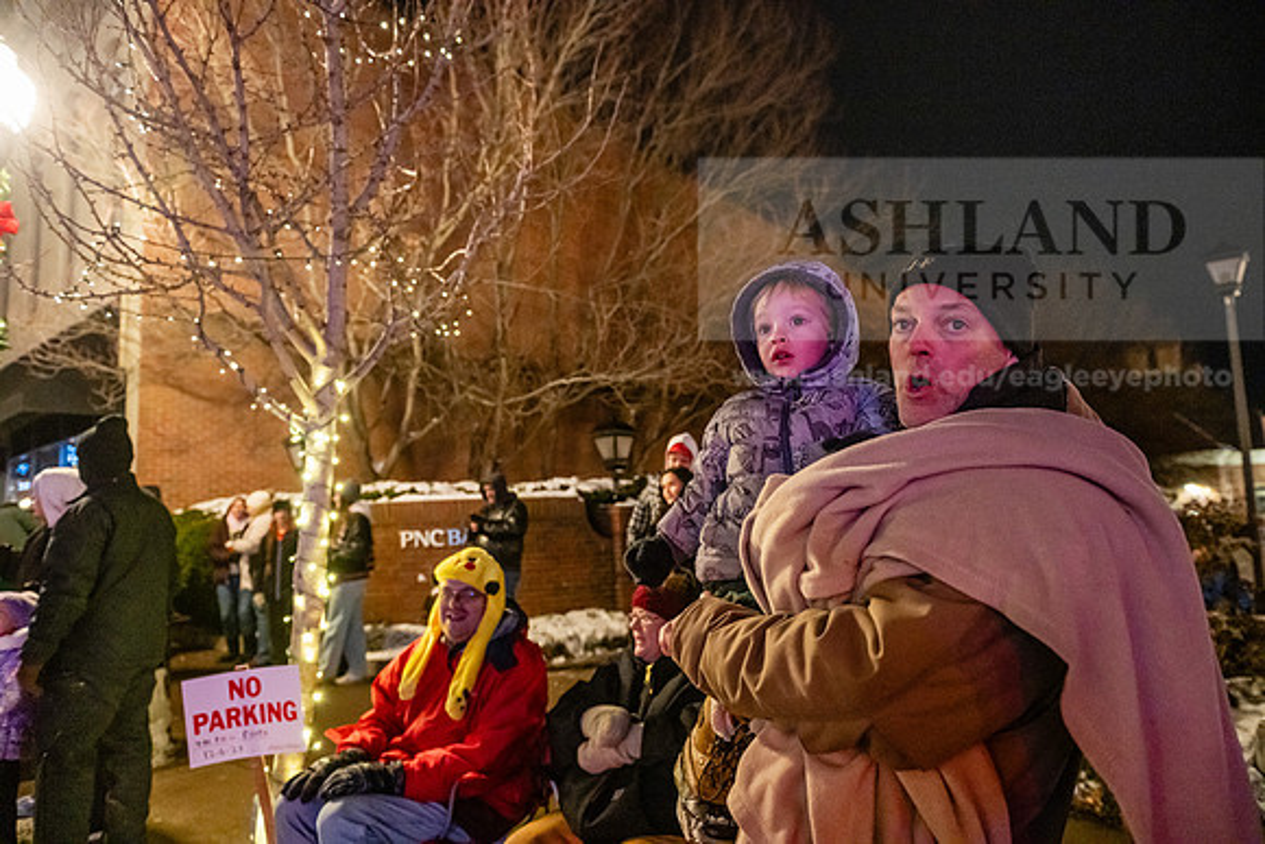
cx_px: 632
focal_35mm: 24
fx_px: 843
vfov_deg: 53.2
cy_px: 422
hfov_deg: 73.7
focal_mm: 24
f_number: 2.8
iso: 8000
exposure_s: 1/160
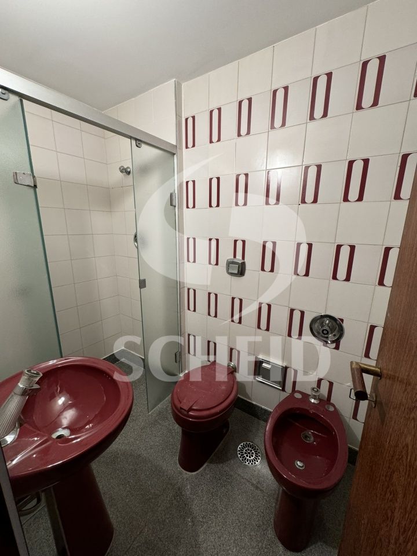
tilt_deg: -14.0
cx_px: 208
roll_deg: -0.3
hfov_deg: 85.7
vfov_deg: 102.1
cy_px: 278
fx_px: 225
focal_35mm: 14
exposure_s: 1/60
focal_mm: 2.22
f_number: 2.2
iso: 160
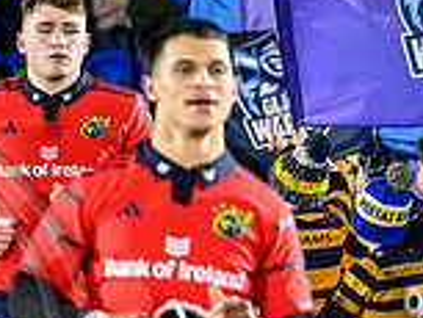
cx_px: -188
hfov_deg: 6.5
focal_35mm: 303
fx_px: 3706
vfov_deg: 4.9
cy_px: 364
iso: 4000
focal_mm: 83
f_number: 2.8
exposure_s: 1/1250
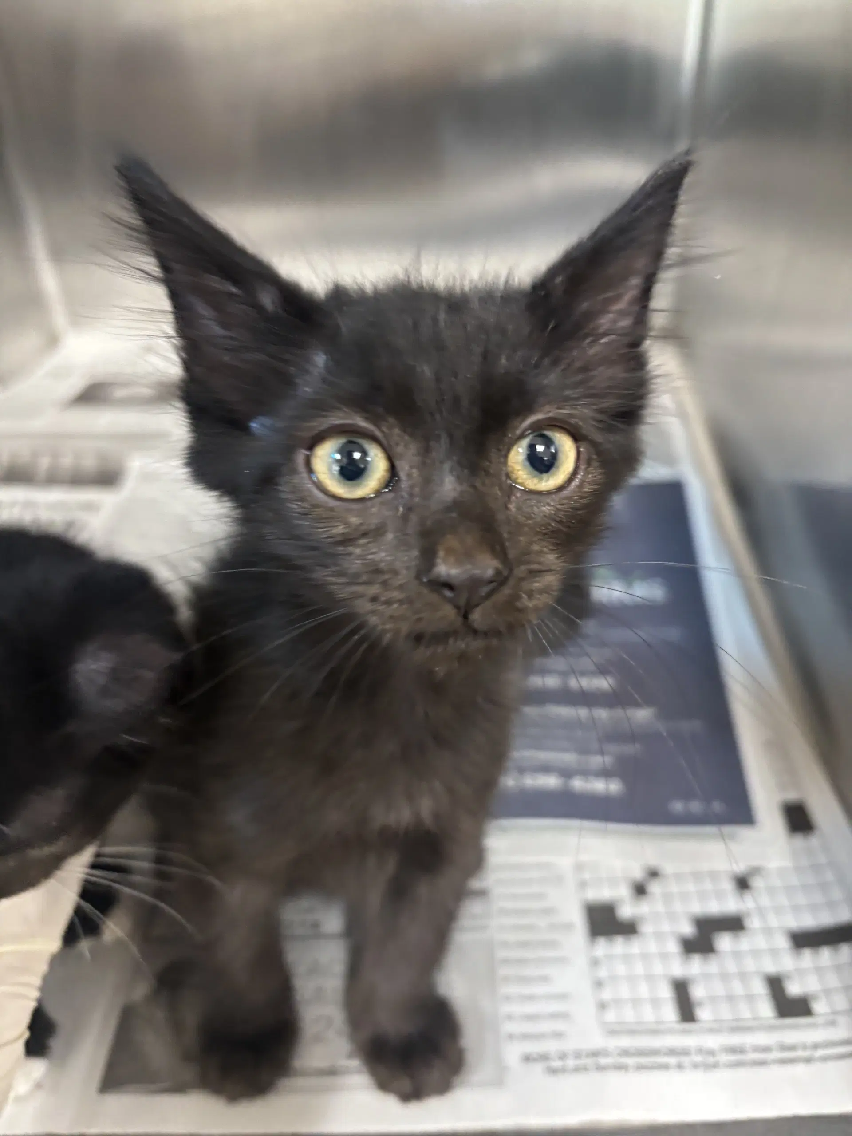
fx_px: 853
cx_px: 426
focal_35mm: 26
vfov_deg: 67.3
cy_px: 568
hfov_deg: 53.1
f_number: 1.6
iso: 400
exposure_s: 1/40
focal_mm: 5.96
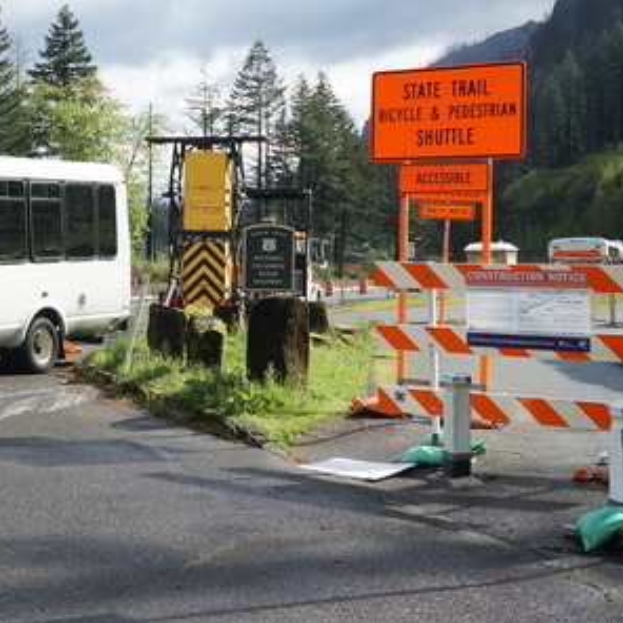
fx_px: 1100
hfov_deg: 30.4
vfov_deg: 31.5
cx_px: 76
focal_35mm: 54
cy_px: 227
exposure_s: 1/800
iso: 800
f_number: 9
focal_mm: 22
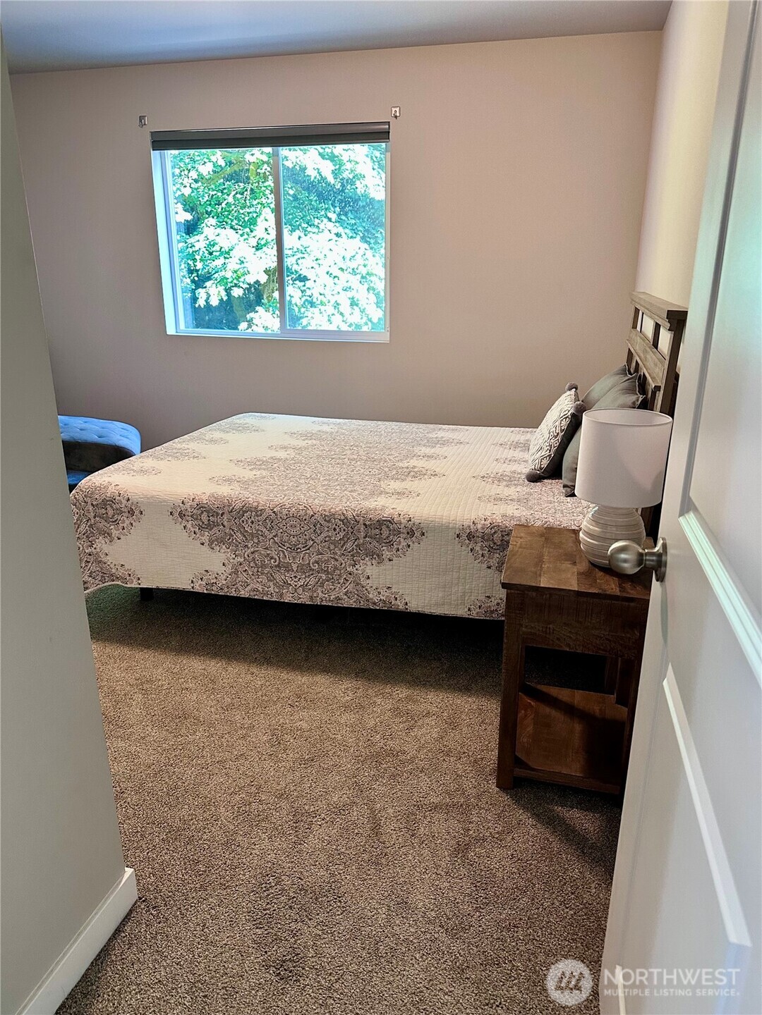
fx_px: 704
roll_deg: -1.0
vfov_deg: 71.6
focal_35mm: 24
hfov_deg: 56.8
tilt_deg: -18.2
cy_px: 508
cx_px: 381
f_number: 1.78
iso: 320
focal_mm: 6.86
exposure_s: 1/60
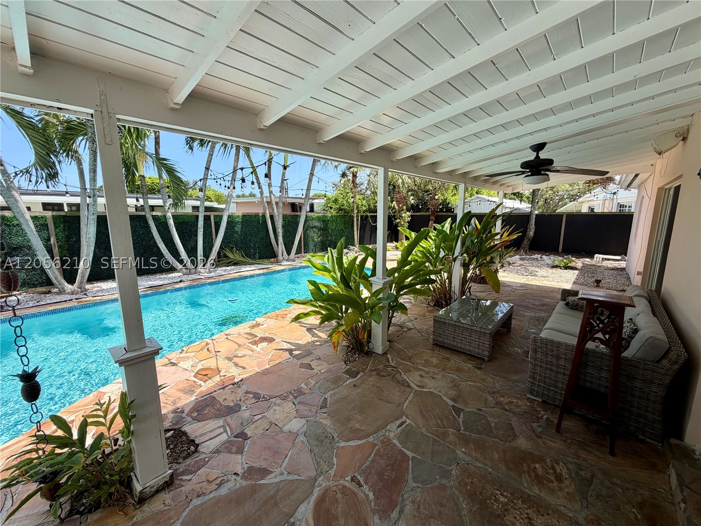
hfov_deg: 102.1
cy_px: 263
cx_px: 350
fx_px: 284
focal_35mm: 14
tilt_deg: -8.9
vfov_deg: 85.7
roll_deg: +0.6
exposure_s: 1/658
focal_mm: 2.22
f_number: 2.2
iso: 40
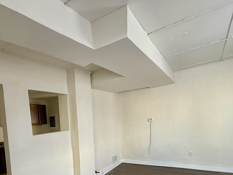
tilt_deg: -4.8
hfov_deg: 64.6
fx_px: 168
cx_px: 54
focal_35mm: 25
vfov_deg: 51.3
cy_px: 141
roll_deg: +5.0
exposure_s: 1/99
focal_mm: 2.22
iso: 320
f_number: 2.2
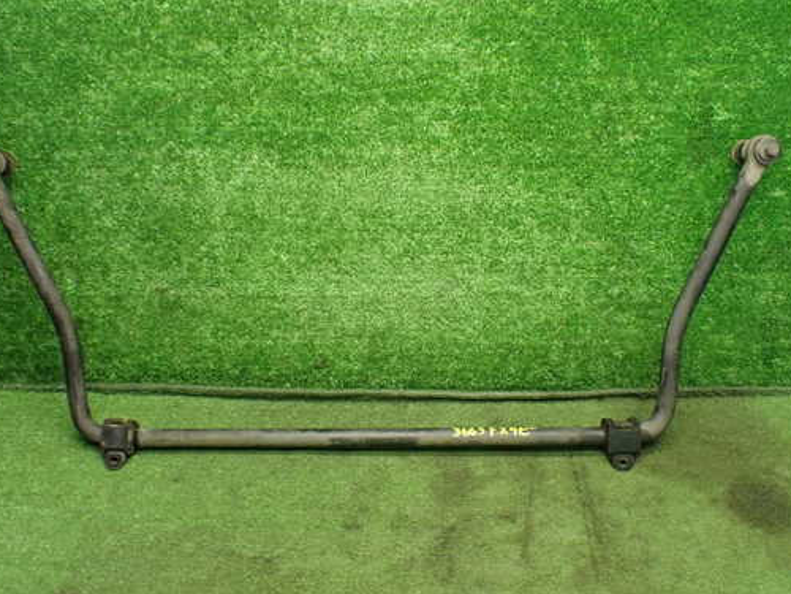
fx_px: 823
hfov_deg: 51.3
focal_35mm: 36
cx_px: 377
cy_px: 306
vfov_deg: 39.7
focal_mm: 5.4
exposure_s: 1/100
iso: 800
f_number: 2.3
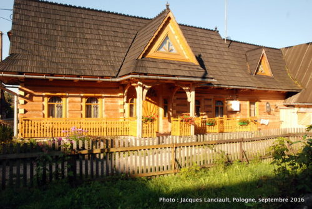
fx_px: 234
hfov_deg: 67.3
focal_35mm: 27
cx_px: 156
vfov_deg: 48.1
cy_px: 104
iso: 1250
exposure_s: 1/500
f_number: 11
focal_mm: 18
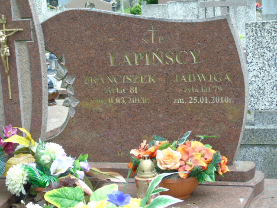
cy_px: 104
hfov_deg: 23.8
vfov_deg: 18.0
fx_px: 656
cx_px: 138
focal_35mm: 82
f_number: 4.1
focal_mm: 15
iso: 80
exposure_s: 1/80
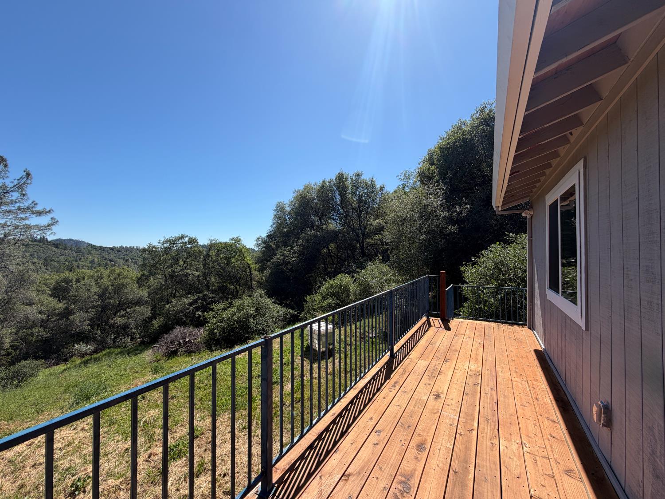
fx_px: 269
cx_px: 332
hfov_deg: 102.1
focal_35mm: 14
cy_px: 250
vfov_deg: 85.6
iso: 20
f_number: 2.2
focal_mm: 2.22
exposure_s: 1/789
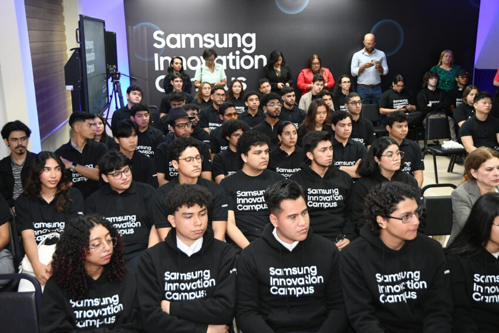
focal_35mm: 39
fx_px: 541
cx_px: 250
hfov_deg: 49.5
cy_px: 166
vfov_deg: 34.2
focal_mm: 26
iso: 2500
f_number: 5
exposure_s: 1/60
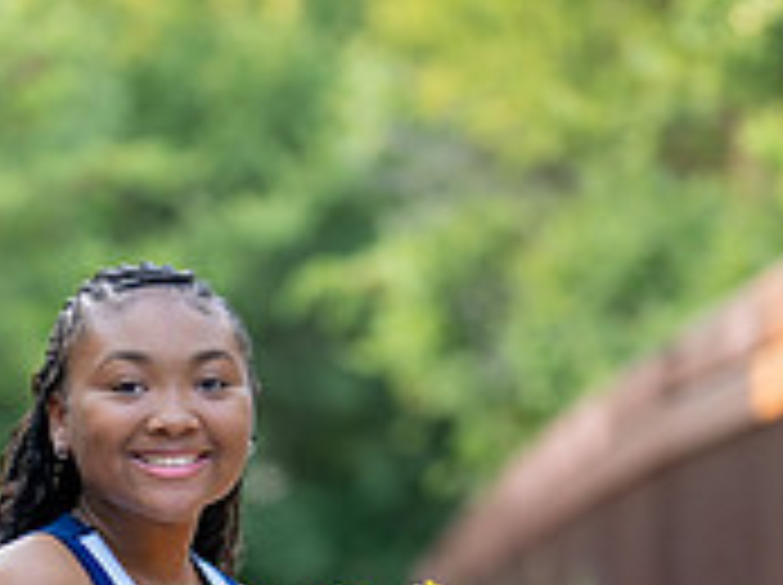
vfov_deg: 6.7
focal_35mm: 218
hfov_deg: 9.1
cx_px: 223
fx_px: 4924
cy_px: 823
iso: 320
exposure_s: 1/500
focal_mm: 50
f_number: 1.2
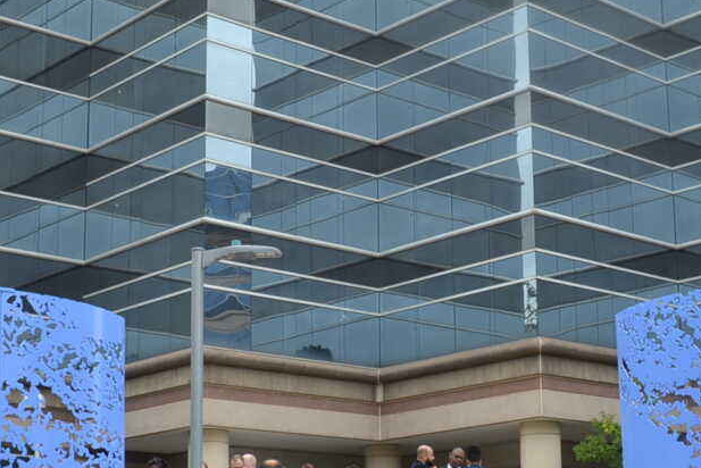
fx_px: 1364
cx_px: 453
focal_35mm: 70
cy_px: 338
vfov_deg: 19.4
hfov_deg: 28.7
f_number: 5.6
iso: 100
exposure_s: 1/125
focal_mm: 18
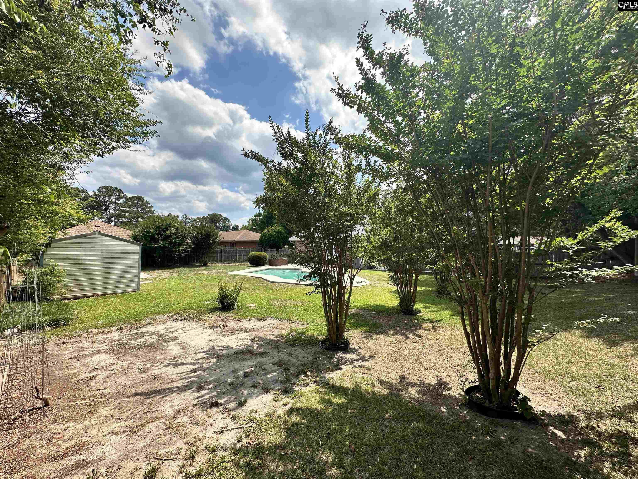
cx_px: 319
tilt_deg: +1.5
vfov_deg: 85.7
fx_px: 258
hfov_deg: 102.1
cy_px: 240
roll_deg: +0.6
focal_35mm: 14
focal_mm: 2.22
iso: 40
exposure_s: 1/1642
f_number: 2.2
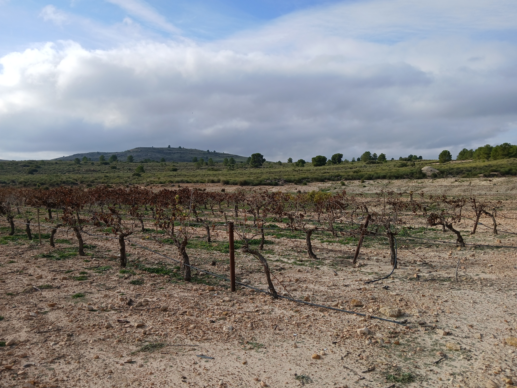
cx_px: 258
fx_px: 388
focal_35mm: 26
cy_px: 194
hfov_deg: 67.3
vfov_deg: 53.1
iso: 20
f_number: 1.8
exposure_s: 1/673
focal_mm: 3.98
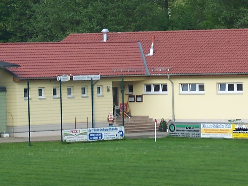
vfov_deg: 5.8
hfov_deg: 7.7
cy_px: 36
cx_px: 151
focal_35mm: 258
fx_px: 1848
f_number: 3.2
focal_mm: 17.5
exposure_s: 1/500
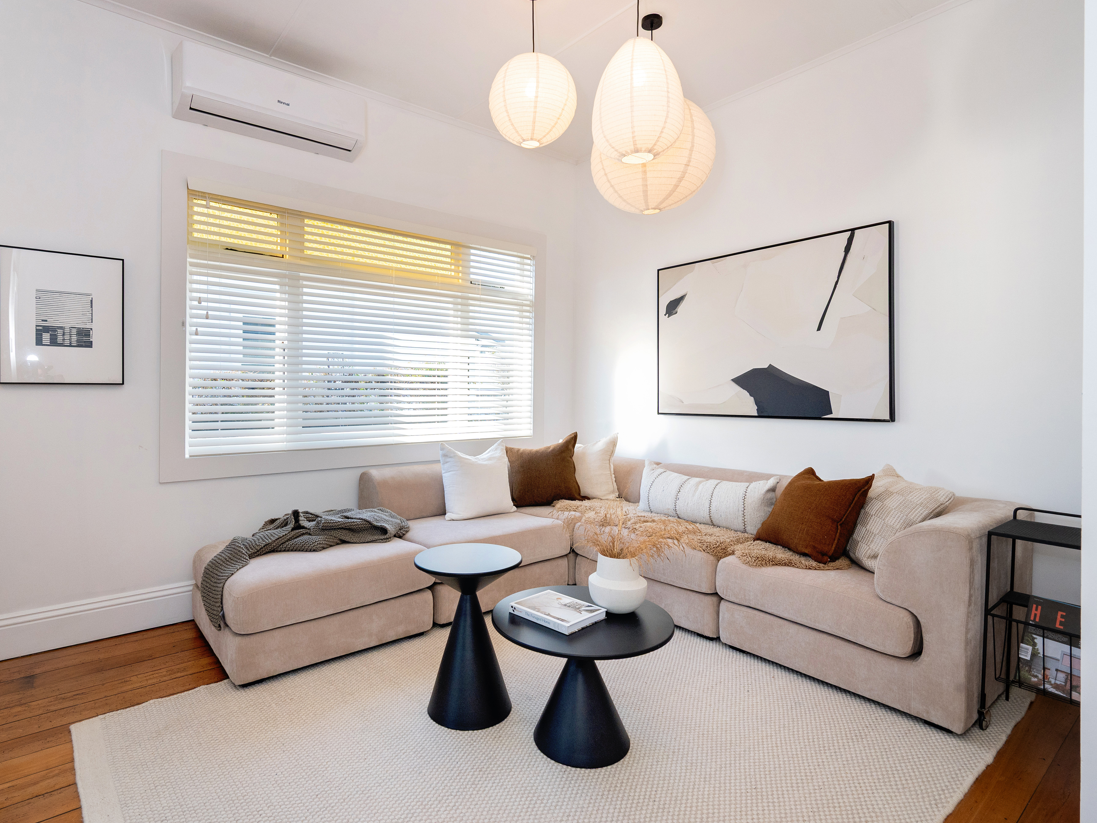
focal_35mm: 18
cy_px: 395
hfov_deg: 87.3
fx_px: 570
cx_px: 482
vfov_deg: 71.6
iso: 800
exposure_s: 1/200
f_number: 8
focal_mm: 16
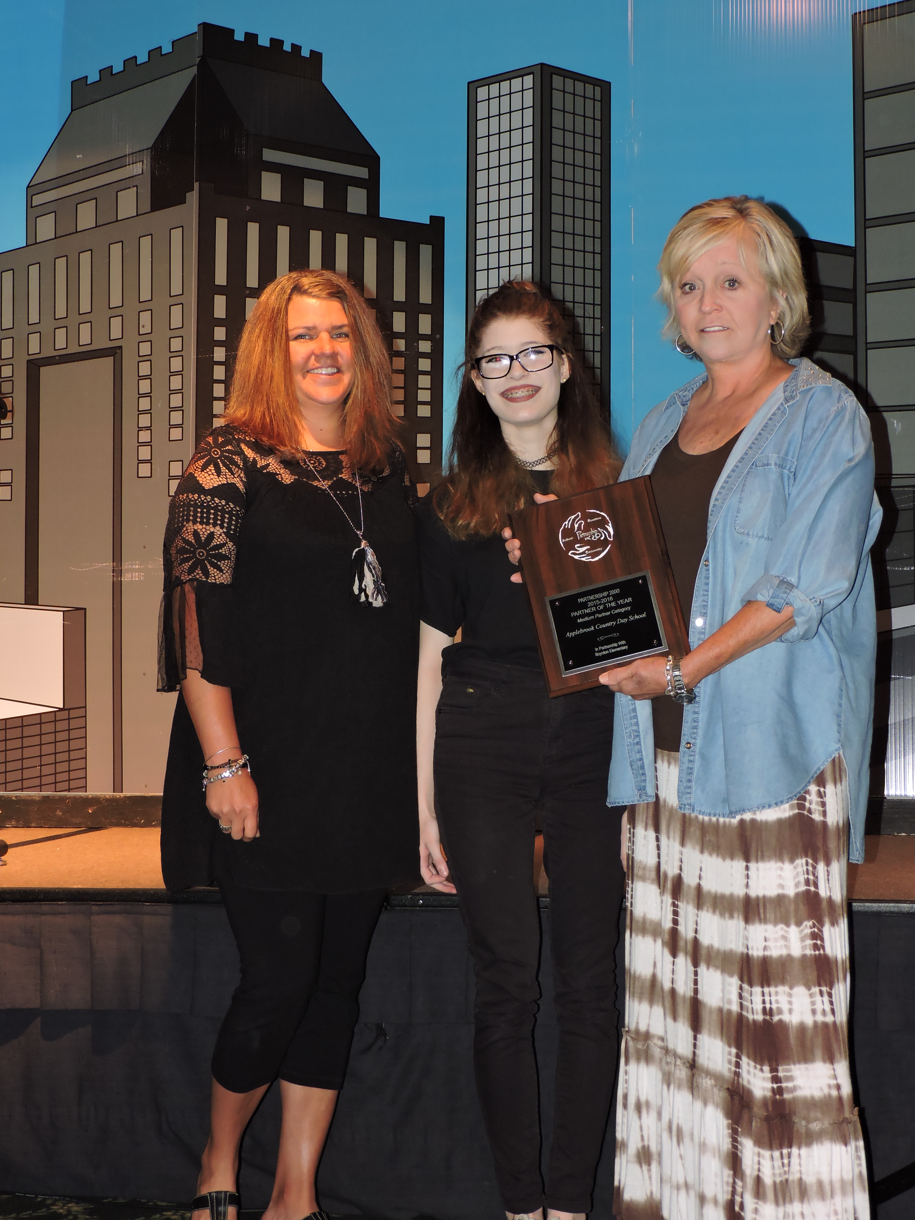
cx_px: 458
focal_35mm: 55
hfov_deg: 26.6
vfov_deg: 34.9
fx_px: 1938
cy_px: 610
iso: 280
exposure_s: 1/30
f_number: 3.7
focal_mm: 9.8
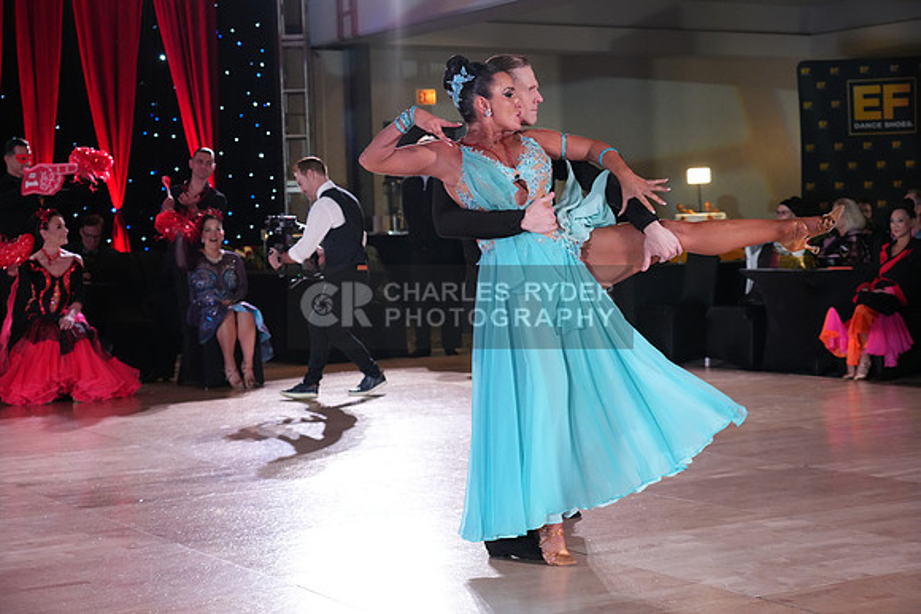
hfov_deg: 31.0
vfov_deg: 20.9
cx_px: 460
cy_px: 307
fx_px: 1663
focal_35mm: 65
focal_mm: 65
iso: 4000
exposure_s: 1/400
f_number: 4.5
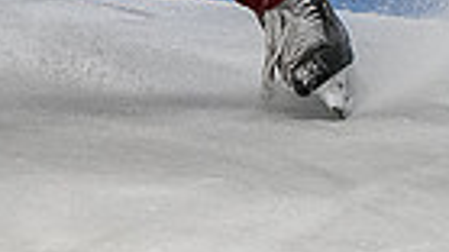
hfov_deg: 2.0
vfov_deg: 1.1
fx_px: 12696
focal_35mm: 1067
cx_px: -332
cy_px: -309
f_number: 4
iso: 2500
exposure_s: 1/800
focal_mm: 86
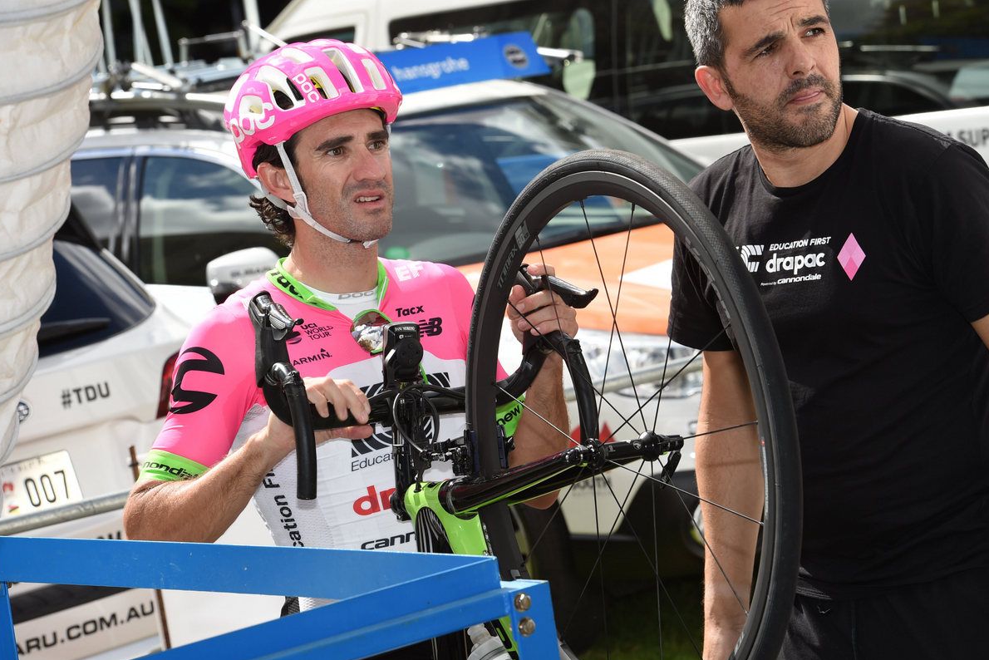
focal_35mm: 136
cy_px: 331
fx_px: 3737
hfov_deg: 15.1
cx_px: 492
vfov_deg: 10.1
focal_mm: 135
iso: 400
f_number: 13
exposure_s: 1/250
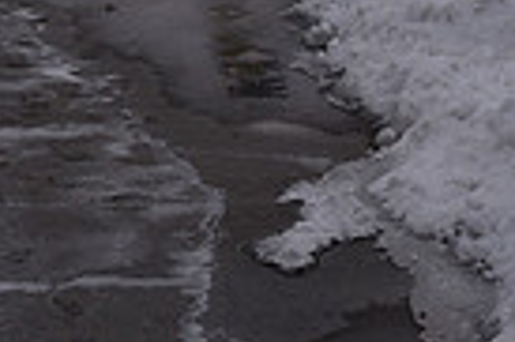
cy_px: -359
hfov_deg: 16.6
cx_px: 150
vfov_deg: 10.2
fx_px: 1757
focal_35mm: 123
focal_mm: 29
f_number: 9
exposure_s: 1/400
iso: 400
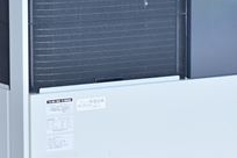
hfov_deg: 9.6
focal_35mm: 213
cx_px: 49
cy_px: 74
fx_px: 1402
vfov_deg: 6.4
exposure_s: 1/640
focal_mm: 58
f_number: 6.3
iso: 1250
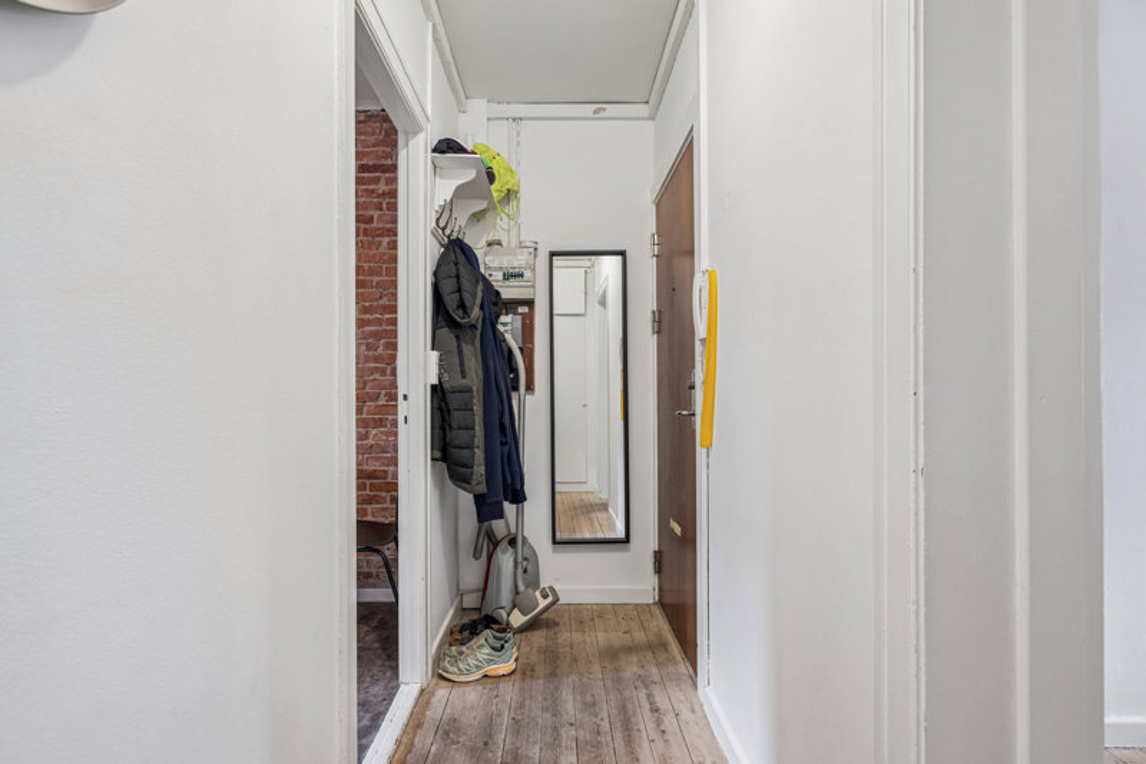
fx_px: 541
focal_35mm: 17
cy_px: 382
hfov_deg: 93.3
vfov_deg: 70.4
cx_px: 573
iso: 160
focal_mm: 17
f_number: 7.1
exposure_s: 1/3.33
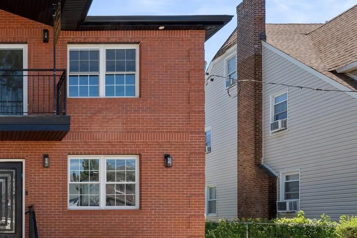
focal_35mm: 38
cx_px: -8
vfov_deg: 32.7
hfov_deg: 42.9
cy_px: 229
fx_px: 377
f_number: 10
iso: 500
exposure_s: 1/400
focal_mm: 14
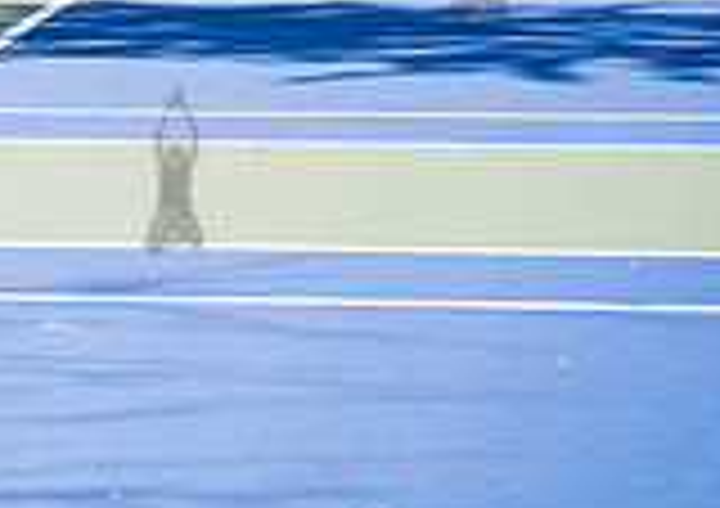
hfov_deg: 8.7
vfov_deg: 6.4
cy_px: -99
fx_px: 4543
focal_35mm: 223
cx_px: -572
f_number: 4
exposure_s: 1/400
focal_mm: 57
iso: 100
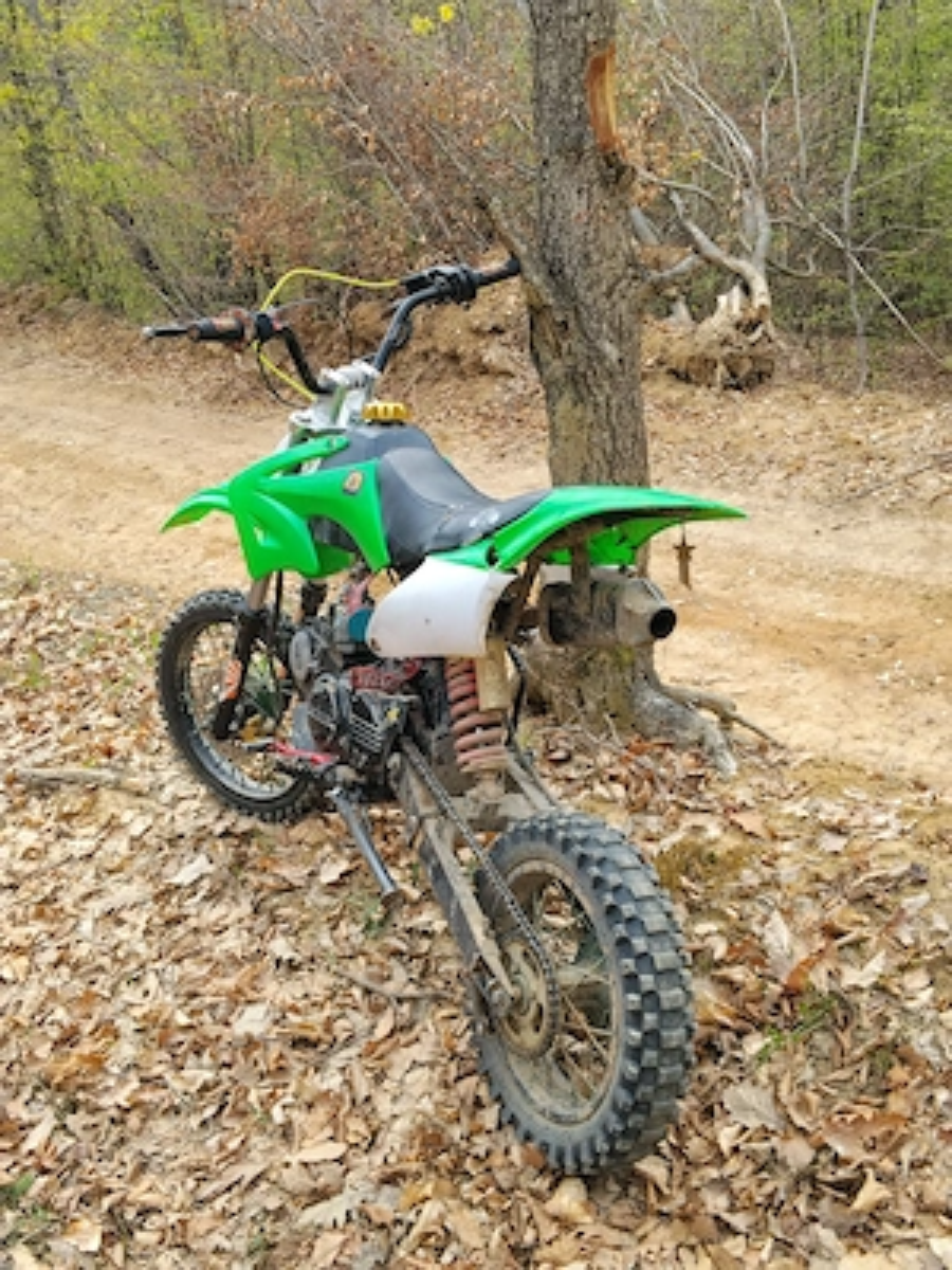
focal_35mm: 41
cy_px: 635
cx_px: 476
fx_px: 1503
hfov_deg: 35.1
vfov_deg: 45.8
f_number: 1.8
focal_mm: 3.96
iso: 50
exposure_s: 1/502
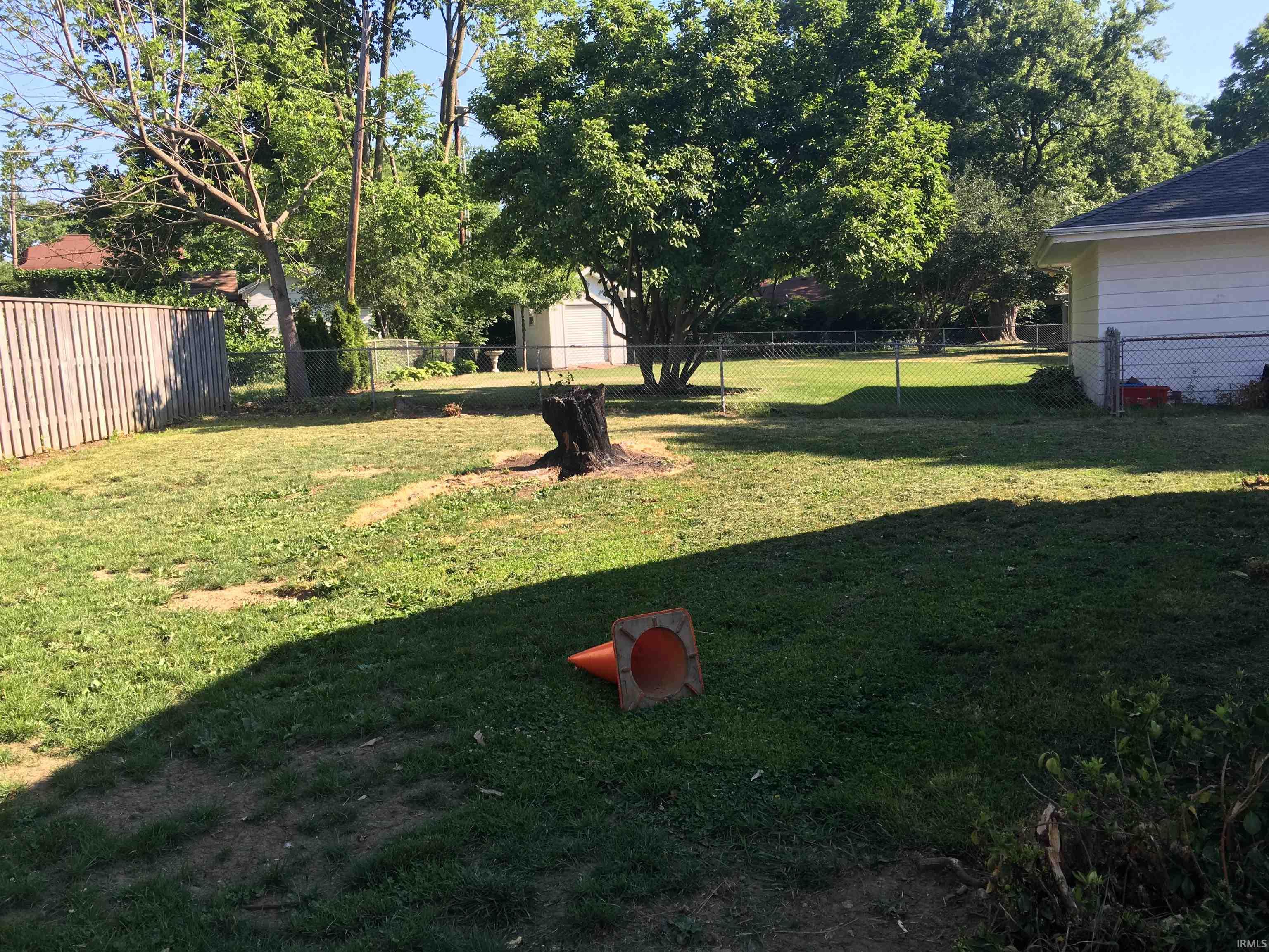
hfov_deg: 61.7
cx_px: 634
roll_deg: +2.4
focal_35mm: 29
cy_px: 476
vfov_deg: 48.2
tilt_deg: -6.3
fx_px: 1063
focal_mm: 4.15
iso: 25
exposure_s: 1/382
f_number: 2.2
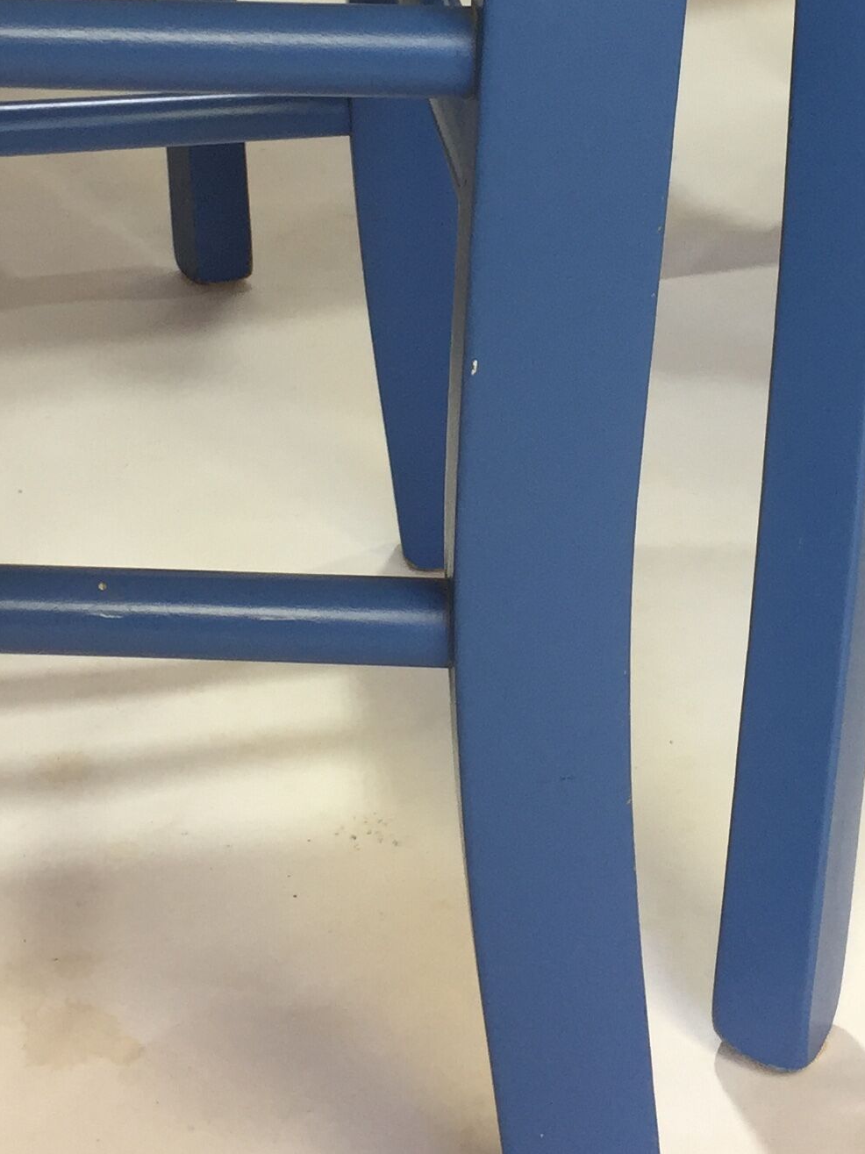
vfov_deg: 26.3
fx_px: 2399
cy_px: 150
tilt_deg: -17.0
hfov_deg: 20.4
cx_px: 553
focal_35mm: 72
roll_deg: -2.6
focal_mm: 4.15
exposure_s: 1/100
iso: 50
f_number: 2.2
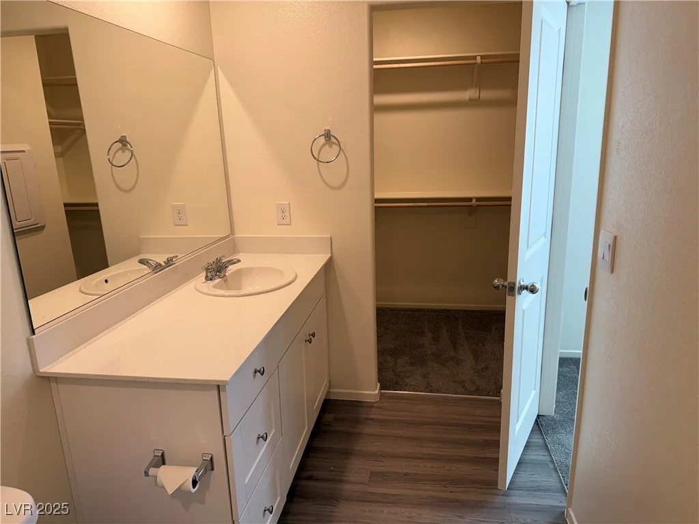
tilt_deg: -13.8
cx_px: 350
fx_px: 485
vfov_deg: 56.8
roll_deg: +1.5
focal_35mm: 24
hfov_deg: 71.6
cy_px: 262
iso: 100
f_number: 1.78
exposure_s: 1/120
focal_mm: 6.76
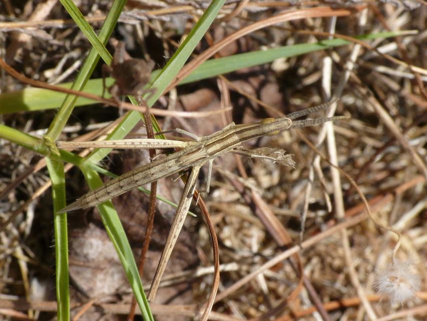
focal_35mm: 165
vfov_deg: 9.0
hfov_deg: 12.0
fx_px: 2036
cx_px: 214
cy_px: 160
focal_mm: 34.9
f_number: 10
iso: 200
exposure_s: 1/250
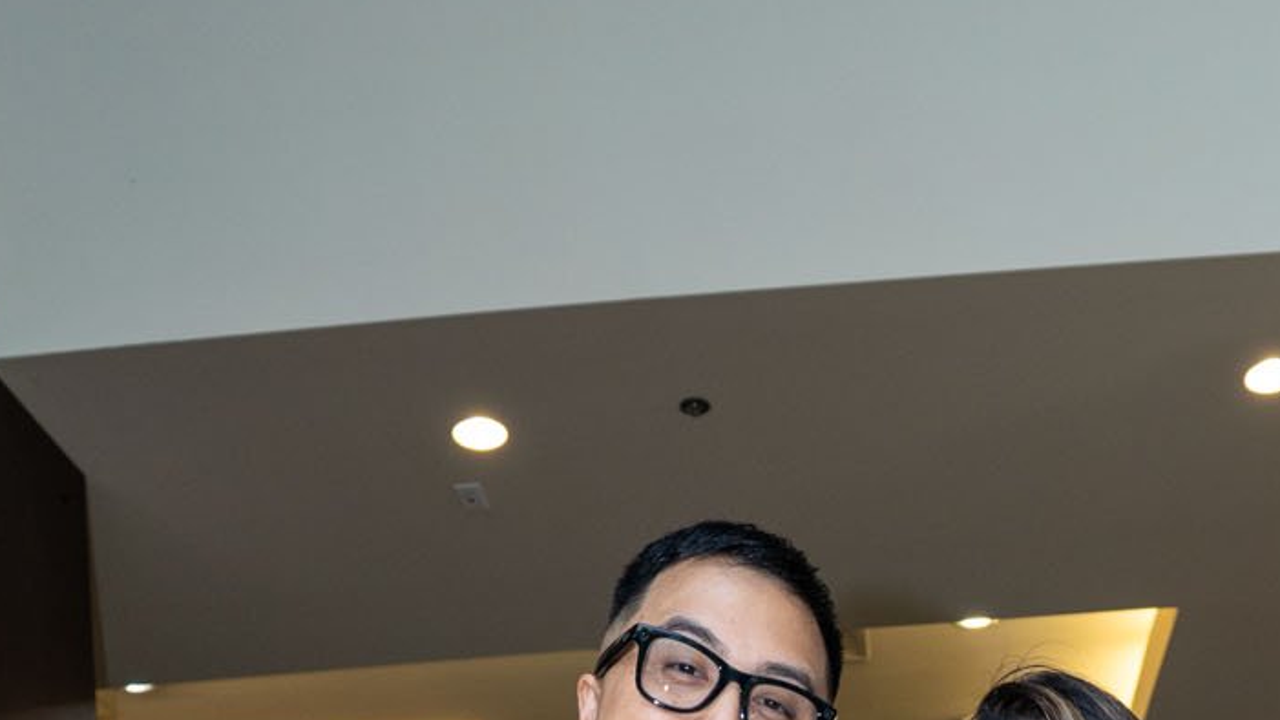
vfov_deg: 16.3
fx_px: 1765
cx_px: 845
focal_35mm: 52
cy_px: 1528
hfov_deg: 39.4
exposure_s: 1/125
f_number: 4.5
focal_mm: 17
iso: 800
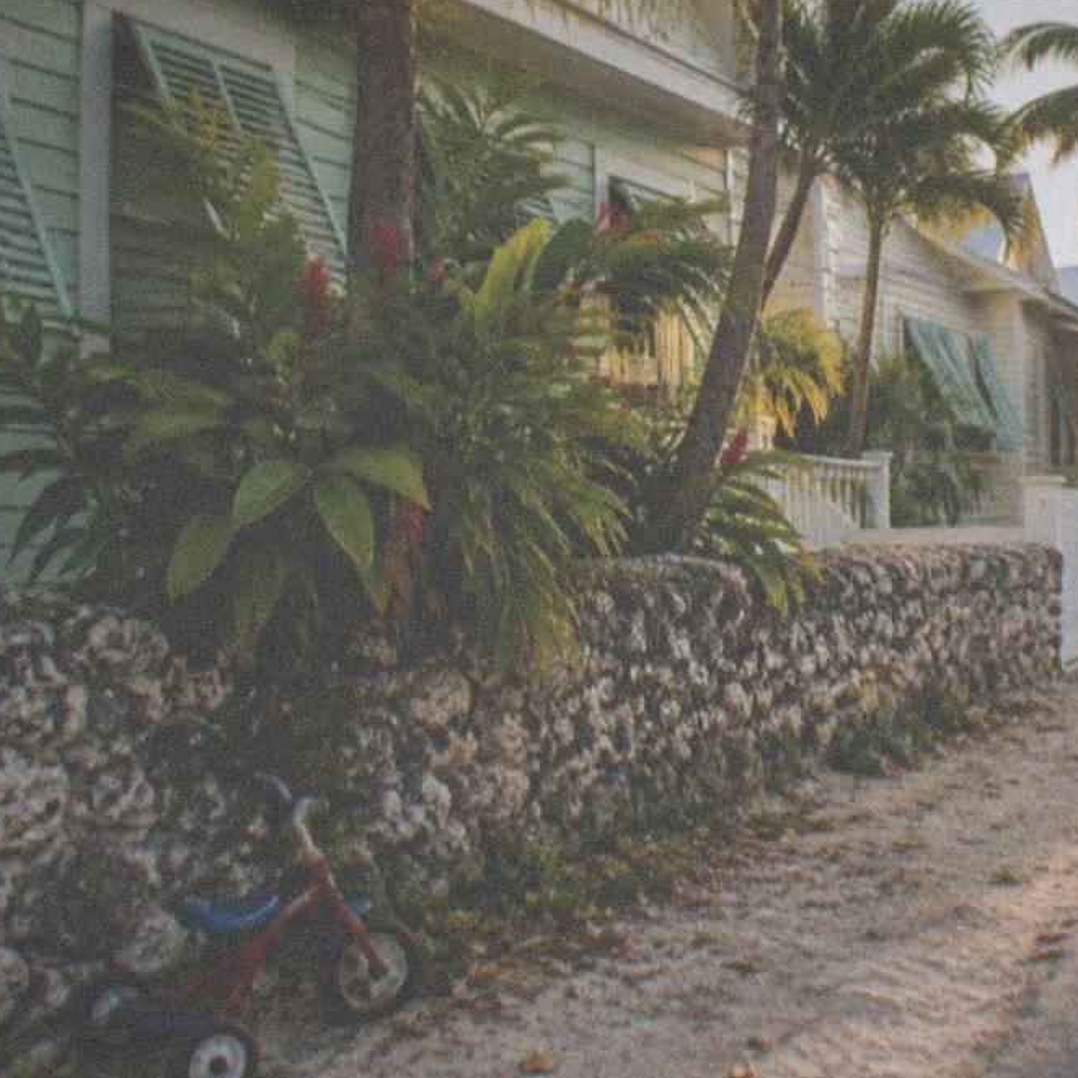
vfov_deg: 37.6
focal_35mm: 45
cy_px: 537
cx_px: 690
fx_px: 1585
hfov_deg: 37.3
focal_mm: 35
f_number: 8
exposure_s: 1/50
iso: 1600
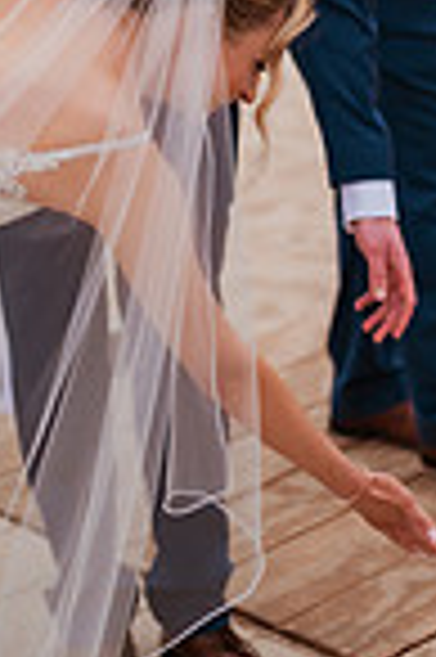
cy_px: 130
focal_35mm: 108
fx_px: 1967
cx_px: 231
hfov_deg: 12.7
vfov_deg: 18.8
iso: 500
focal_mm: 35
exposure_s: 1/4000
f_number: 1.4
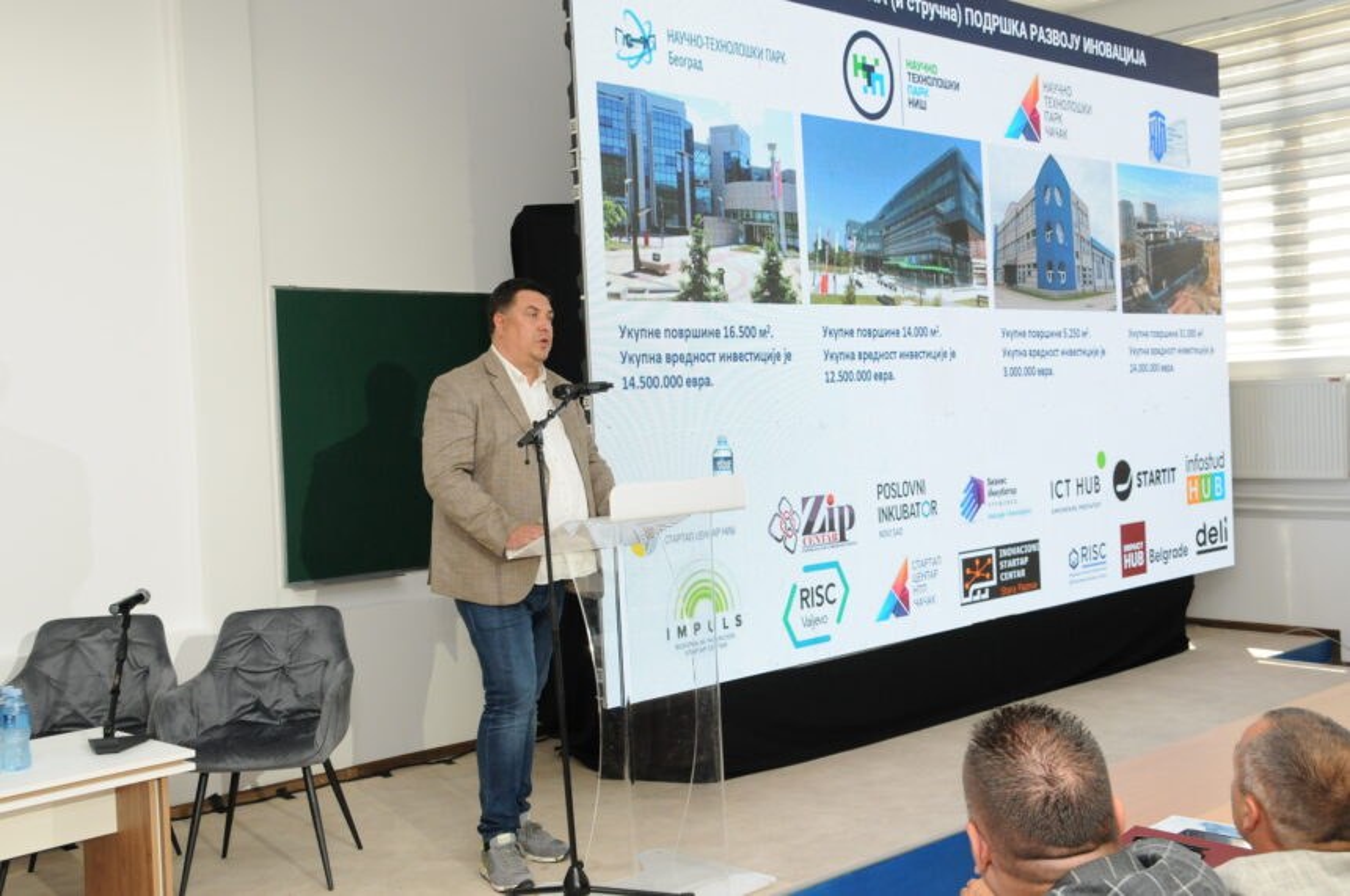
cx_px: 675
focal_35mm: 39
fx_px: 1461
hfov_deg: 49.6
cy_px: 448
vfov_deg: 34.1
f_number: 5.6
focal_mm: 26
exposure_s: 1/60
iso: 1000
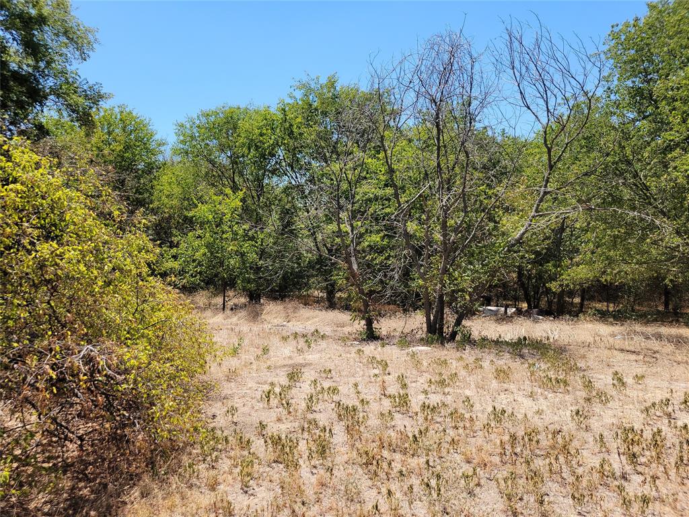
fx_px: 518
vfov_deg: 53.1
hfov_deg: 67.3
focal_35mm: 26
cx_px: 344
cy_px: 258
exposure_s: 1/1517
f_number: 1.8
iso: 40
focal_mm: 5.4
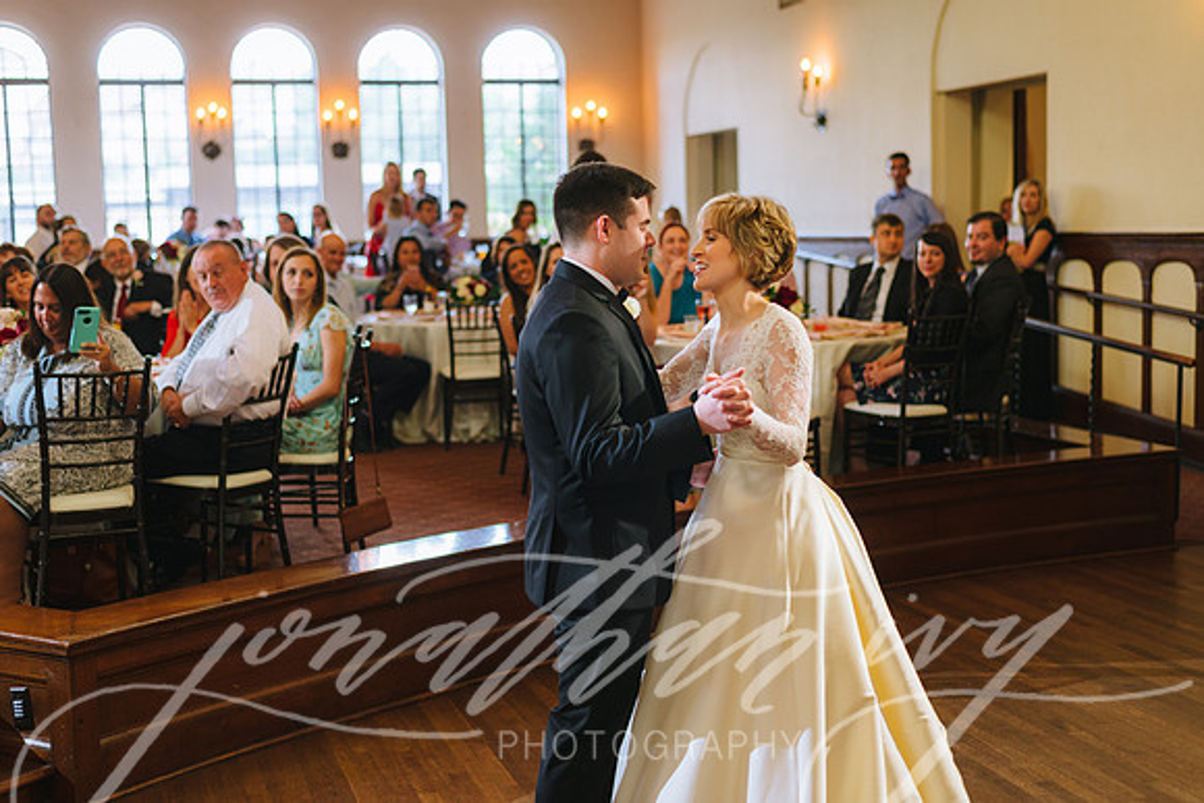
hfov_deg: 39.6
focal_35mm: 50
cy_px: 402
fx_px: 1673
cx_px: 602
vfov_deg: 27.0
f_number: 2.5
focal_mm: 50
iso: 320
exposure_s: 1/160
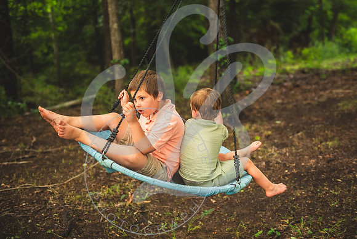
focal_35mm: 48
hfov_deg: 41.1
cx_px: 178
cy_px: 120
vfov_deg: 28.1
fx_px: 476
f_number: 2.8
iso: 250
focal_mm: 48
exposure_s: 1/125
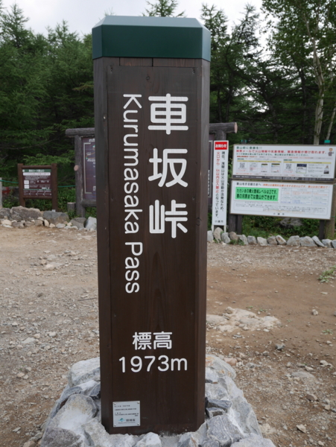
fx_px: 388
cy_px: 224
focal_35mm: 30
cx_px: 168
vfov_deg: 59.9
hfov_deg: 46.9
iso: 200
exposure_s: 1/200
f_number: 5
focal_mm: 15
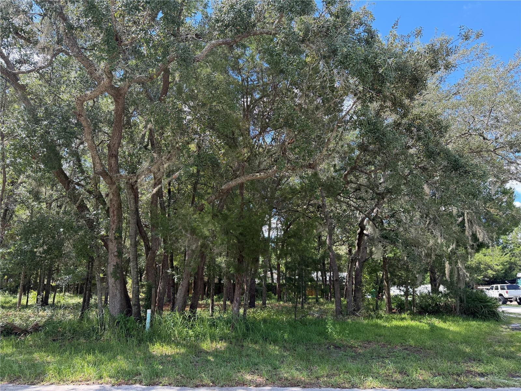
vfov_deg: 56.8
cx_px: 260
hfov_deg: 71.6
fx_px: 361
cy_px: 196
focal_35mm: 24
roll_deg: -1.5
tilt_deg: +12.8
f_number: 1.78
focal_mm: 6.76
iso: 100
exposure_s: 1/665
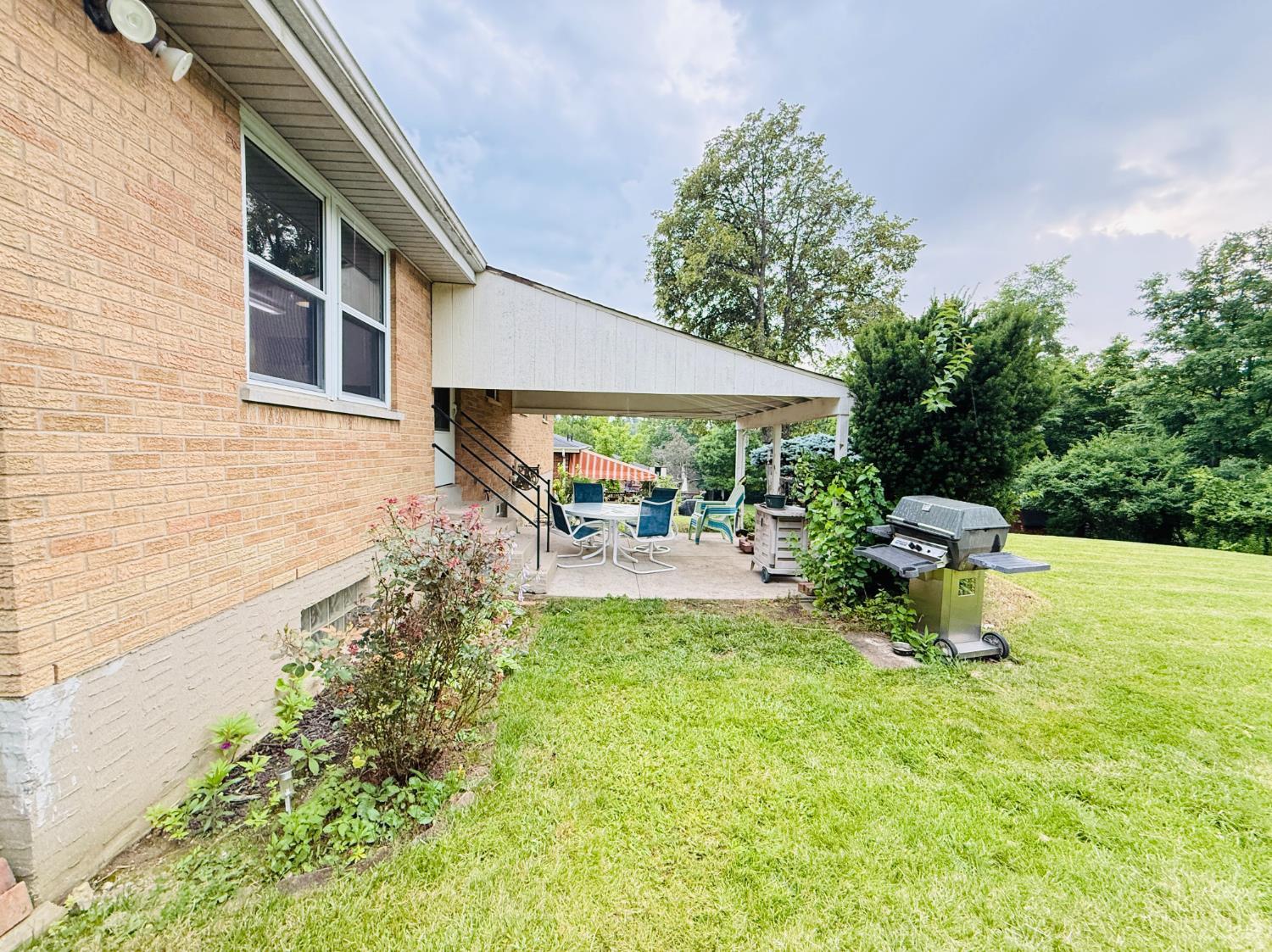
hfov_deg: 102.1
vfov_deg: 85.6
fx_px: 514
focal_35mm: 14
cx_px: 636
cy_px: 476
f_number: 2.2
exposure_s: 1/99
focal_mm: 2.22
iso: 250
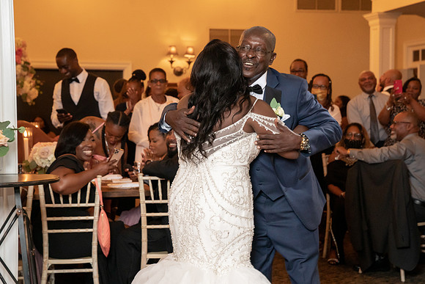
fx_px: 780
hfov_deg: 30.5
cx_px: 204
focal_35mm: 66
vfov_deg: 20.6
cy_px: 139
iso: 4000
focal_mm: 63
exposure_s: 1/200
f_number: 5.6
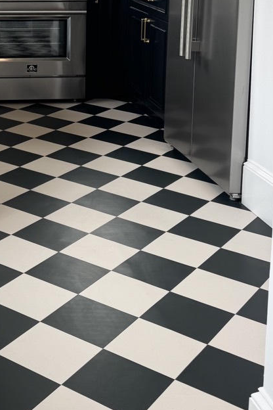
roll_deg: -0.7
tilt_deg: -6.0
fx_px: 728
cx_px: -29
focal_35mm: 64
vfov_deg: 29.2
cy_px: -7
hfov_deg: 20.3
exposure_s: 1/147
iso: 64
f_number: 1.78
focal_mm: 6.76
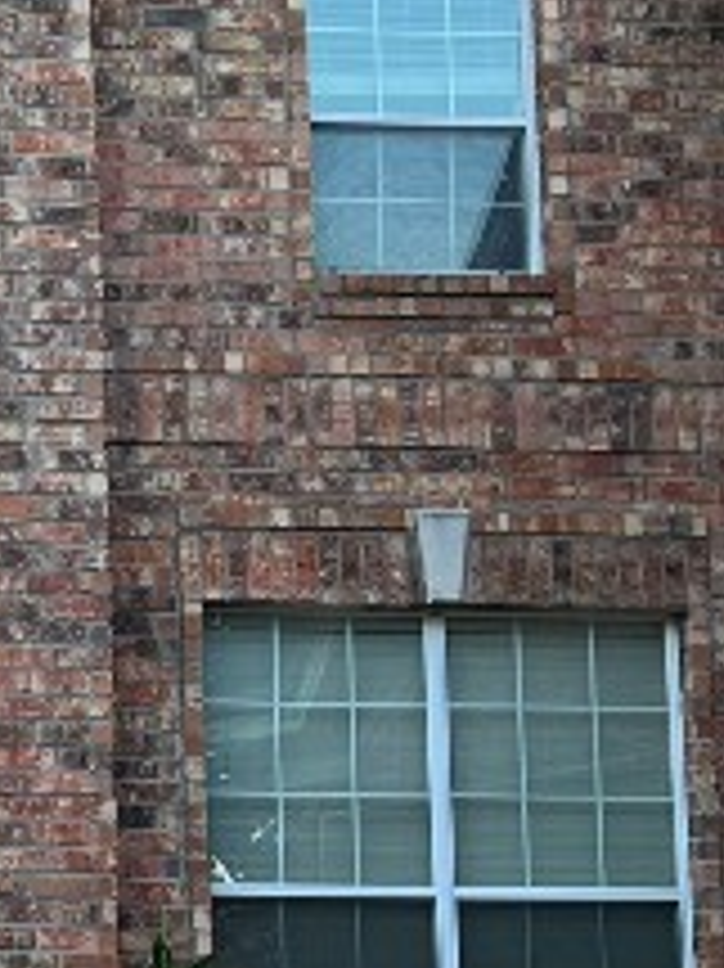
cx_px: -274
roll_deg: -0.1
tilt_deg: +9.5
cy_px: 608
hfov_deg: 15.0
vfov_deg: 21.1
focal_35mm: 93
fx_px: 2596
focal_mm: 5.7
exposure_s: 1/189
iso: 50
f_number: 1.5
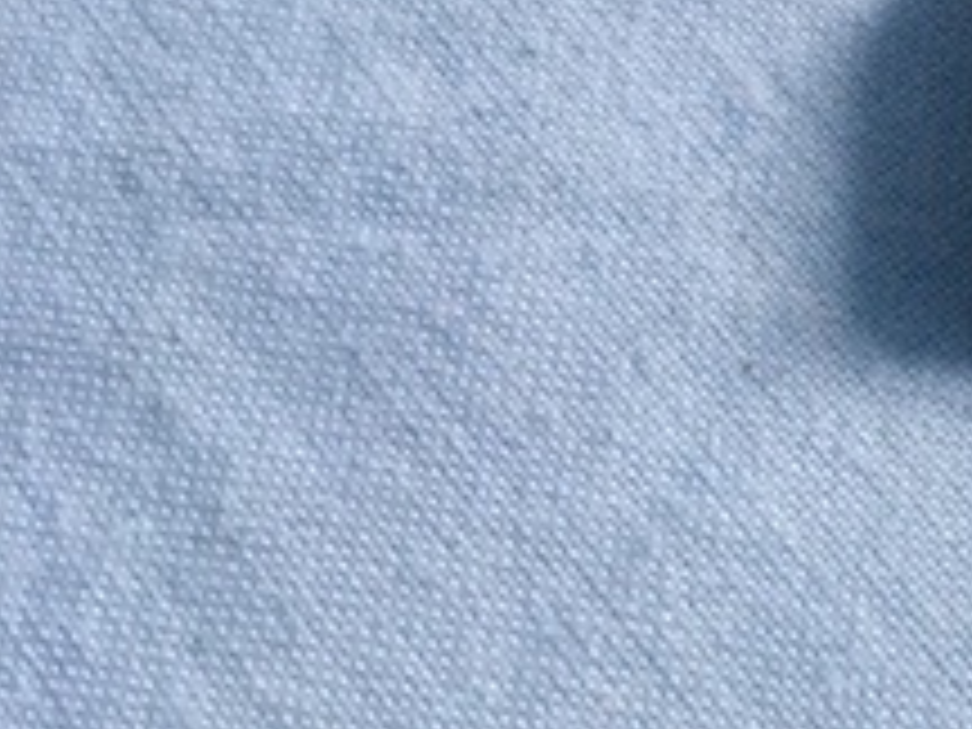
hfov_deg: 19.9
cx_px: 1422
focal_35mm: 86
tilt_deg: -69.5
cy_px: 230
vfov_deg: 17.1
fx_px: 2415
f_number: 2.2
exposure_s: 1/25
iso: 200
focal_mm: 4.15
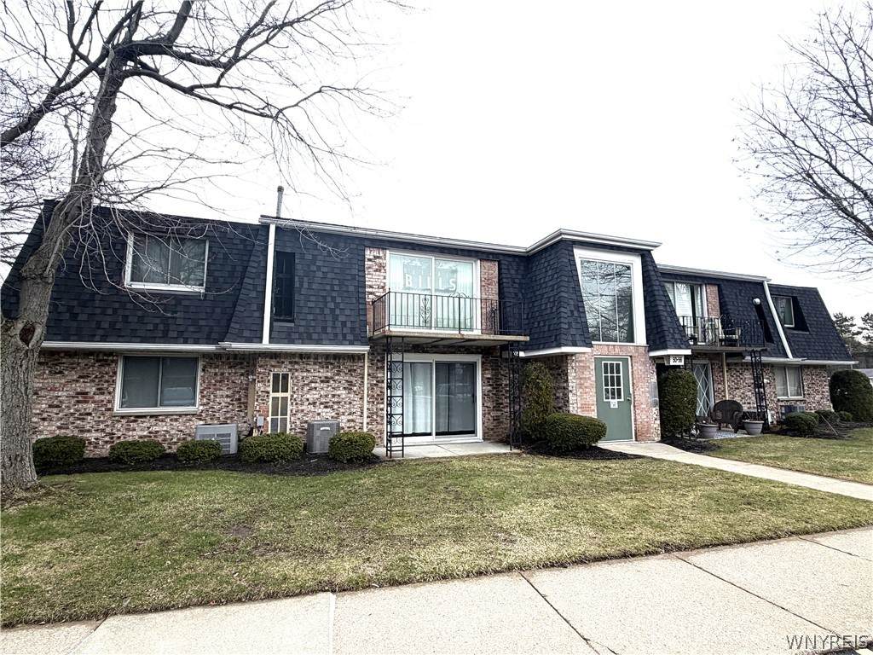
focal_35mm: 18
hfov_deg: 87.8
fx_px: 454
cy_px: 328
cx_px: 436
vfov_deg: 71.6
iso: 40
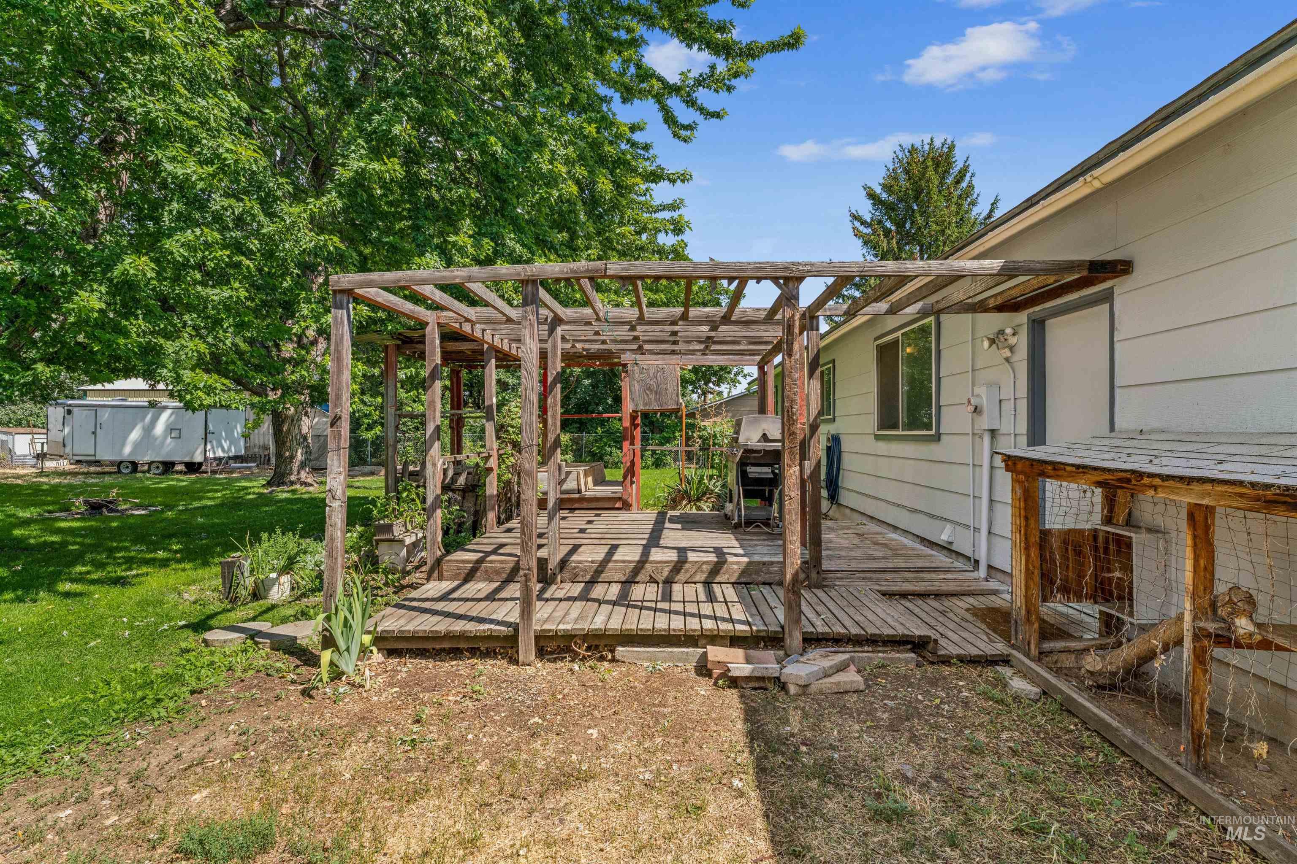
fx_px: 616
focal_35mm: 17
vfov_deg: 70.1
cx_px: 648
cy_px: 432
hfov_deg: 92.9
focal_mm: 17.1
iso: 400
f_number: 13
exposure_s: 1/160
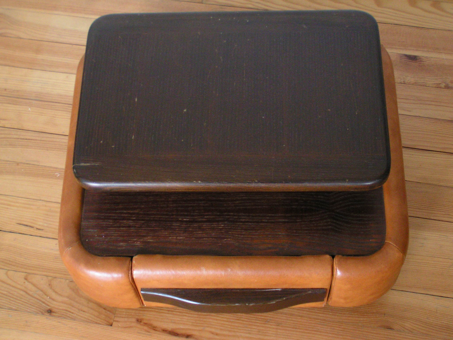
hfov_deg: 30.7
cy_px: 170
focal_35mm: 63
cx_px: 226
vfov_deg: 23.3
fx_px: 824
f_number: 3.2
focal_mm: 9.7
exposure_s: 1/25
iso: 200
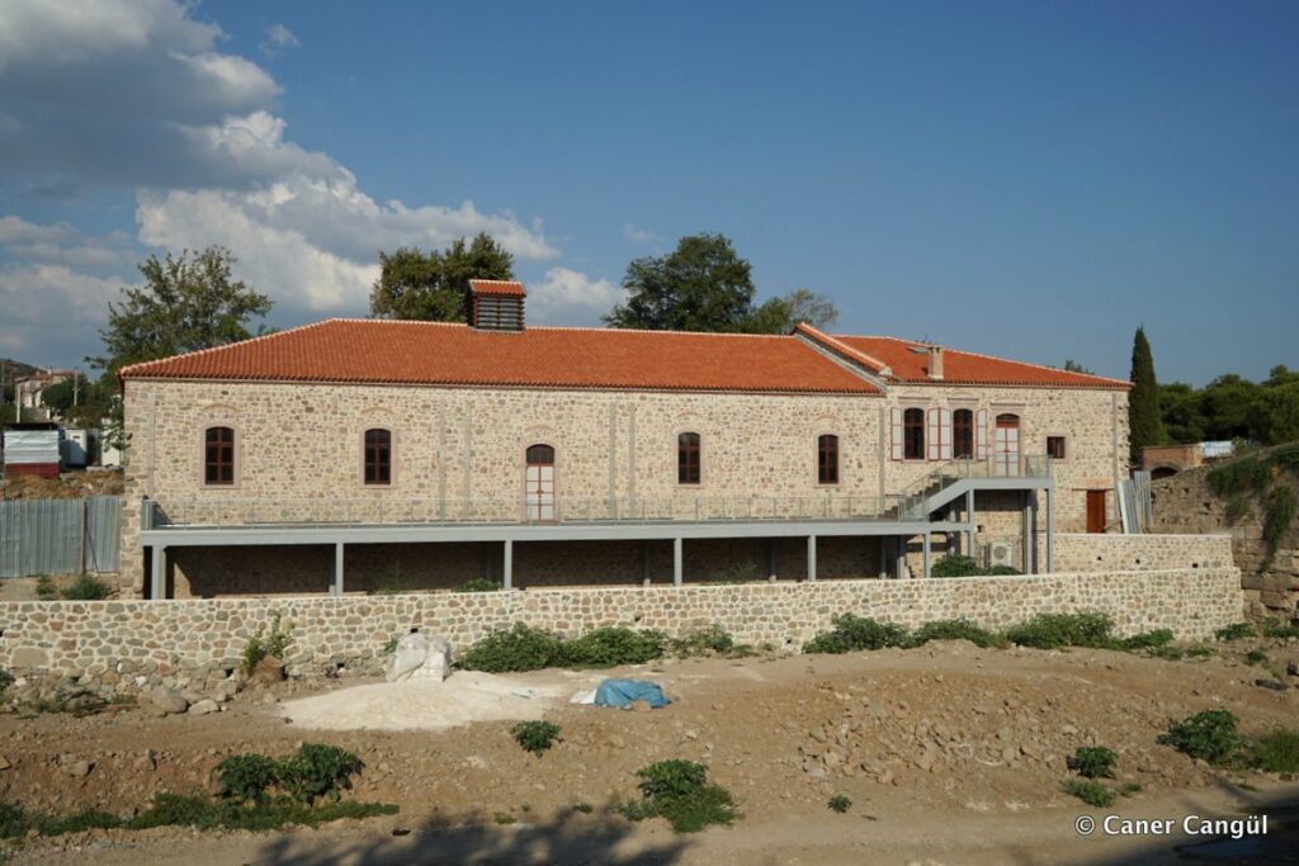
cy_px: 433
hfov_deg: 60.3
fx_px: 1119
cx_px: 650
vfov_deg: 42.3
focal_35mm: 31
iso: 100
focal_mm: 31
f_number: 7.1
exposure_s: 1/640
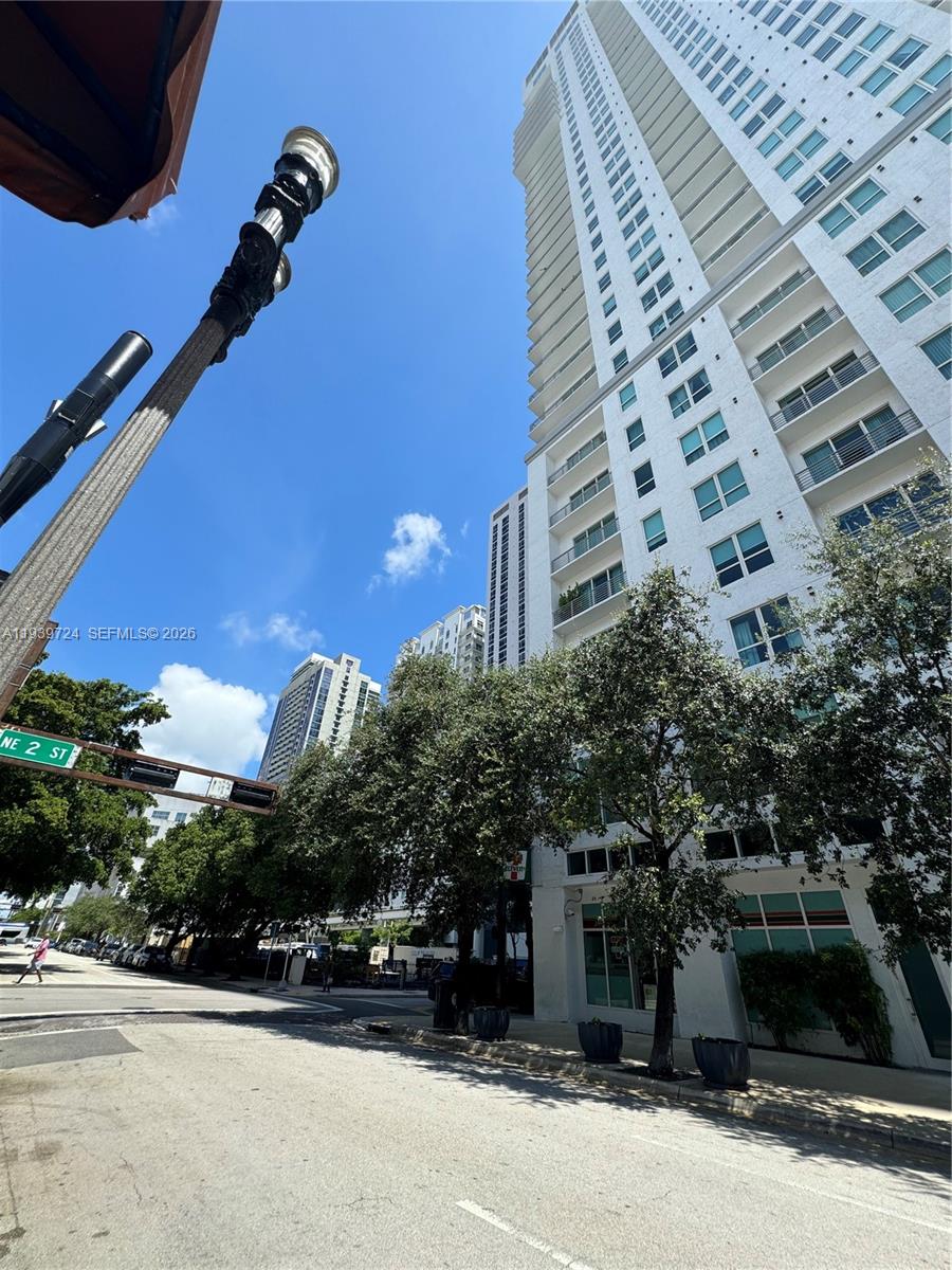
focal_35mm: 14
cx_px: 476
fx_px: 513
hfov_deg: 85.7
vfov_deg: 102.1
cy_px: 635
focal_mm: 2.22
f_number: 2.2
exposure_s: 1/700
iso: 40
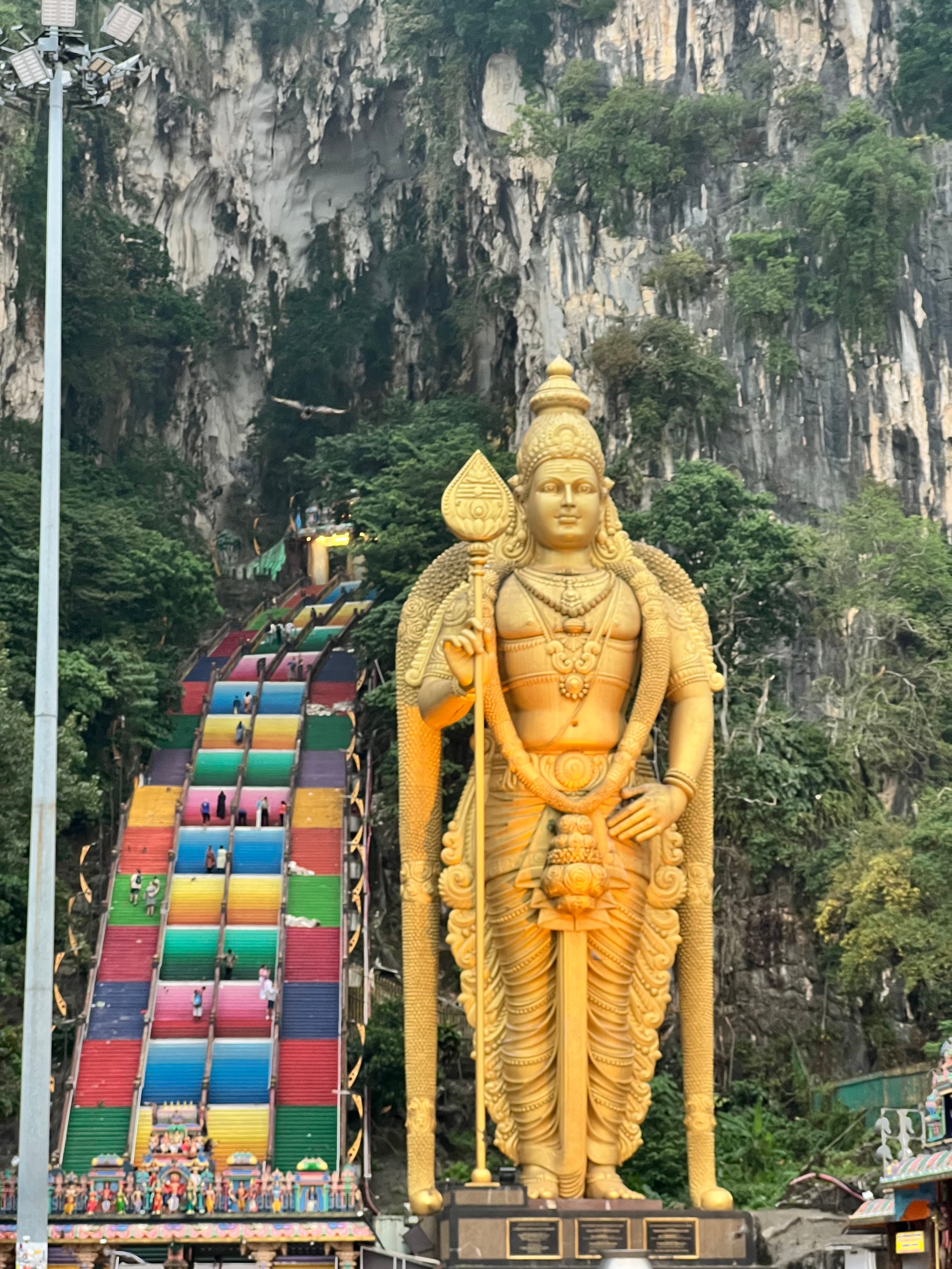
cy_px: 634
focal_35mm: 77
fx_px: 2824
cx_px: 476
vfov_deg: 25.3
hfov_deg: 19.1
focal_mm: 9
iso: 250
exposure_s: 1/60
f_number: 2.8
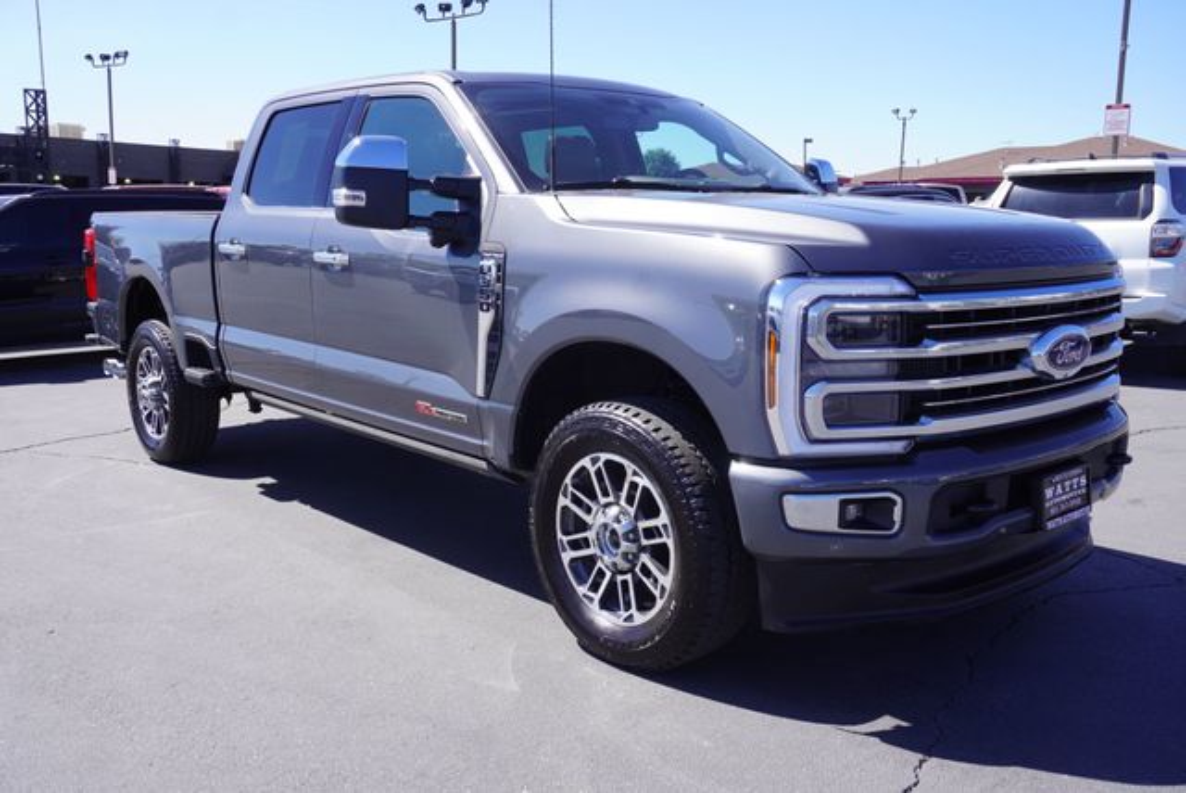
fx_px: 1039
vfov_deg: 41.8
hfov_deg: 59.4
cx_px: 593
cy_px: 396
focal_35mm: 32
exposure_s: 1/125
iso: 100
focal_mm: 21
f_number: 8
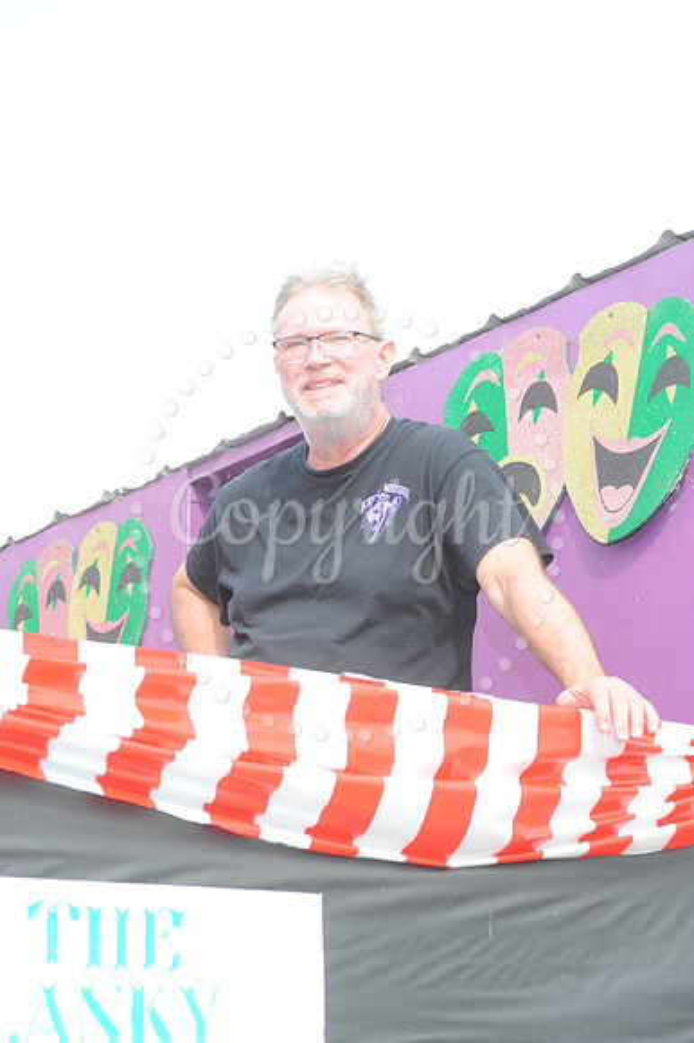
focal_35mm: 75
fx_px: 2171
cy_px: 522
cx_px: 347
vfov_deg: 27.0
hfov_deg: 18.2
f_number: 8
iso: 250
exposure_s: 1/160
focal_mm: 75
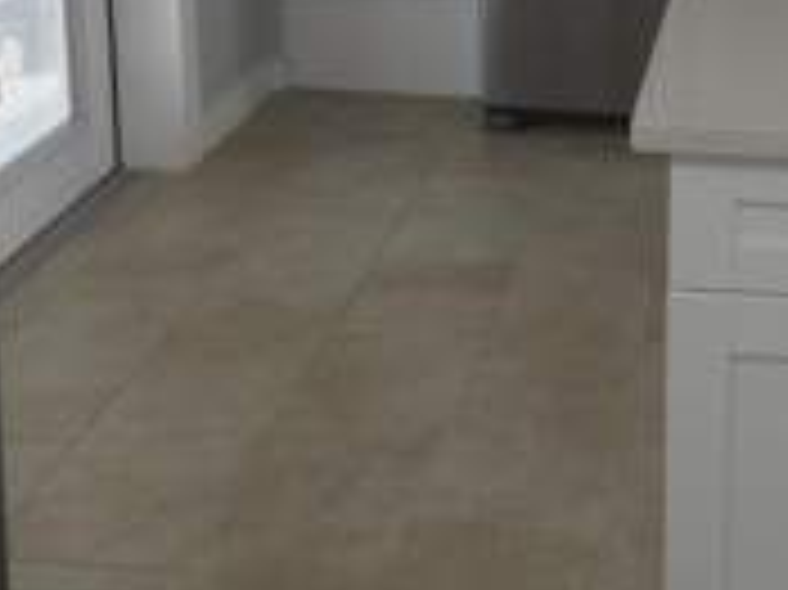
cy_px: -108
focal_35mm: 66
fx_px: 1501
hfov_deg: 28.5
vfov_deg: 20.8
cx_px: 671
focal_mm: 4.3
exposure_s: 1/30
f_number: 3.3
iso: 100
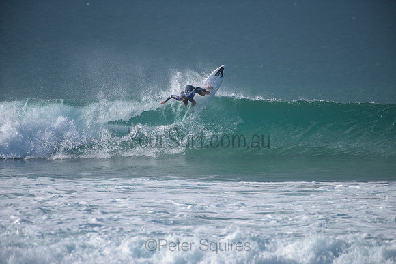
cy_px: 132
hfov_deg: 4.1
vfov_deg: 2.7
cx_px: 198
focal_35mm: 507
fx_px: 5580
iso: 160
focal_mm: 500
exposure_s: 1/2000
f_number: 5.6
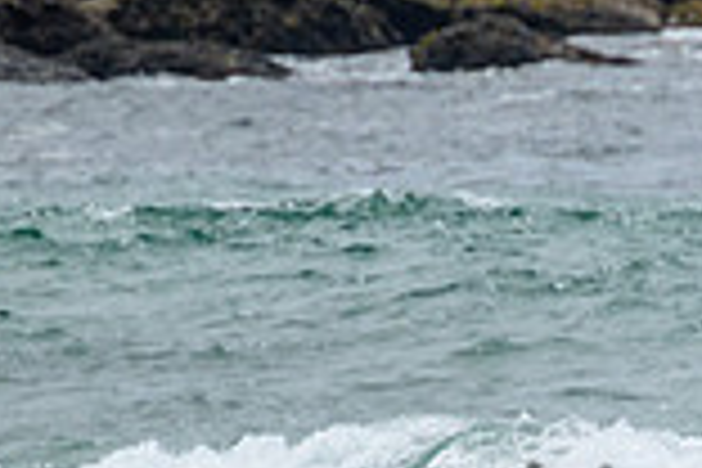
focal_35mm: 2969
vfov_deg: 0.5
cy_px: 493
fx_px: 57891
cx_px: 990
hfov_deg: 0.7
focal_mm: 800
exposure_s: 1/2000
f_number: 11
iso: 720
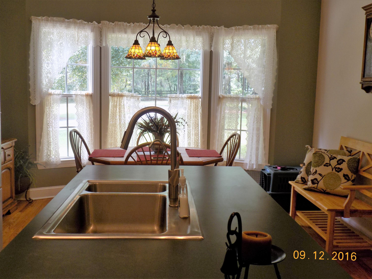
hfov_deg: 54.0
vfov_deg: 41.8
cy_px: 140
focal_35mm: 34
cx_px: 186
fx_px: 365
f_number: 3.4
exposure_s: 1/30
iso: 100
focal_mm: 6.1
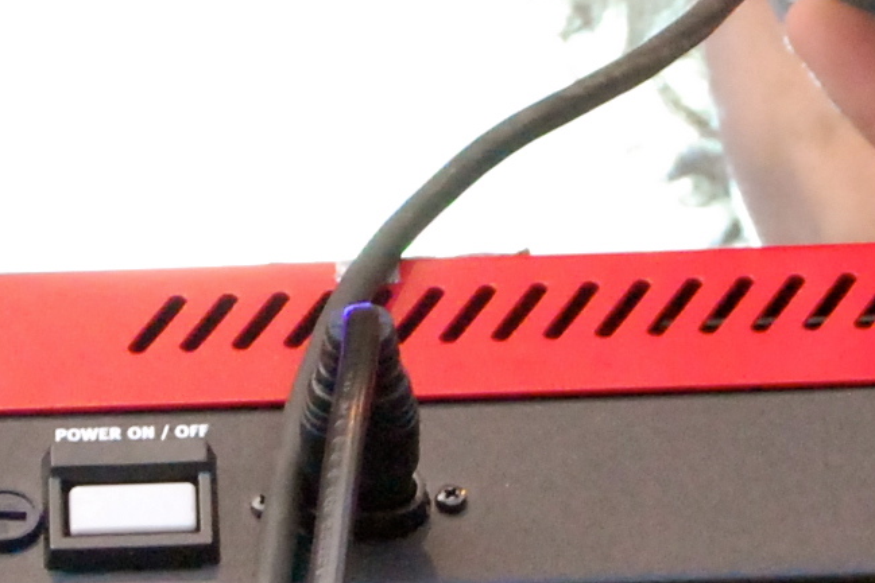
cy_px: 372
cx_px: 290
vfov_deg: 3.2
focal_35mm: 430
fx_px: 10453
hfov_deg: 4.8
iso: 1600
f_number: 10
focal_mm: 48
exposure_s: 1/400
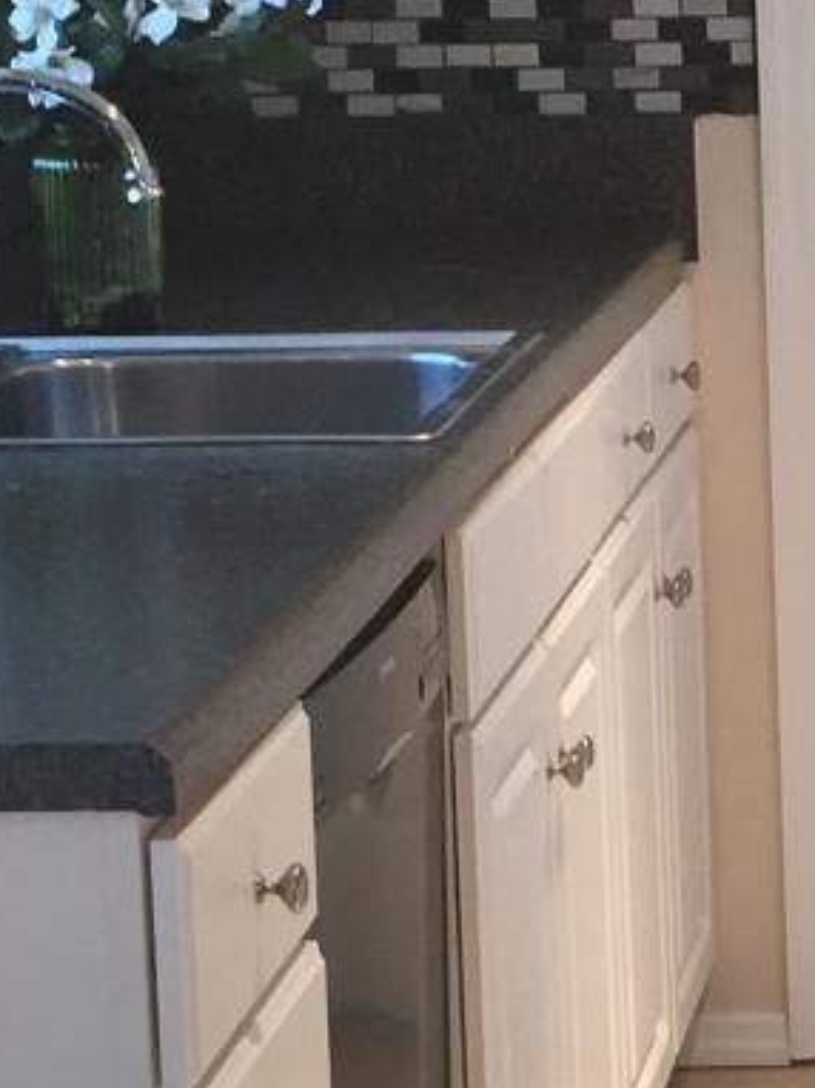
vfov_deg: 13.0
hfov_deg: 9.5
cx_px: 1254
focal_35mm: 152
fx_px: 4777
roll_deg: +1.1
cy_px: 752
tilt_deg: -11.3
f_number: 2.2
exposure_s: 1/30
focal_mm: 4.15
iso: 25
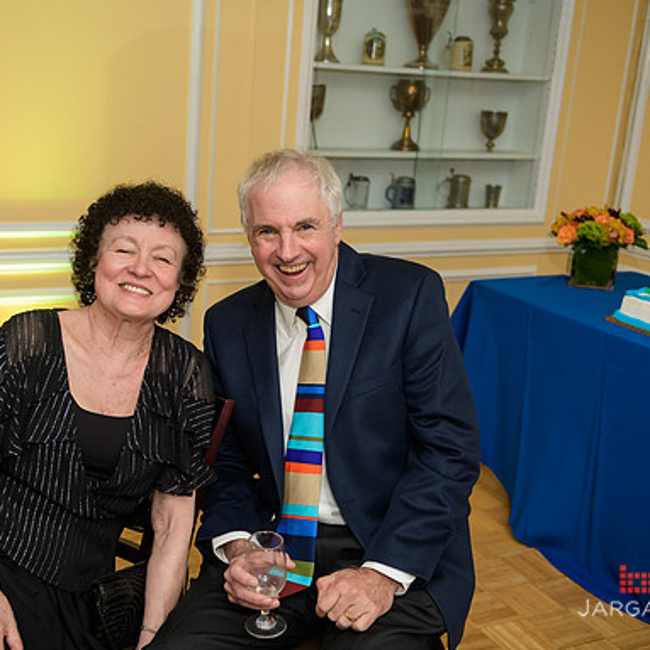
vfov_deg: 37.6
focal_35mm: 45
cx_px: 248
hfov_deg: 37.3
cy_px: 325
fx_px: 956
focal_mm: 35
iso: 800
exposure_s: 1/125
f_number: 3.2
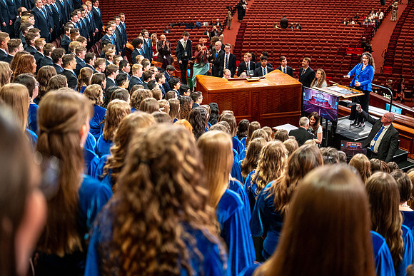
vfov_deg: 28.7
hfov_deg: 41.9
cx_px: 207
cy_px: 138
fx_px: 541
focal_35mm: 47
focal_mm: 47
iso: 2500
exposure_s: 1/250
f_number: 2.8
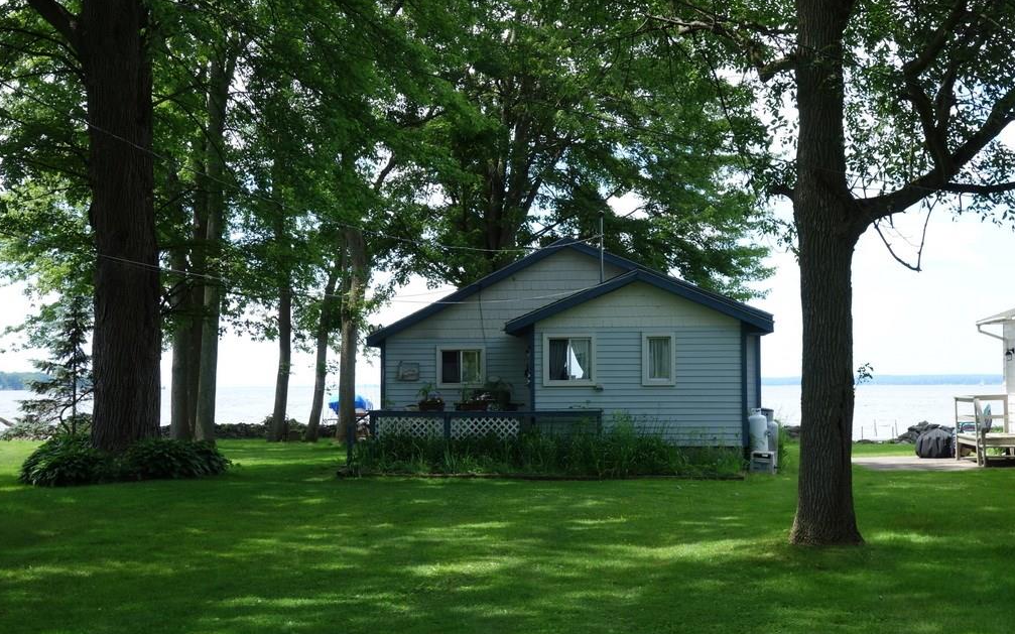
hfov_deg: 36.3
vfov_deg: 23.1
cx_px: 508
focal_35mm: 56
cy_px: 325
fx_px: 1549
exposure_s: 1/200
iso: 125
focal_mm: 20.19
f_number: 5.6
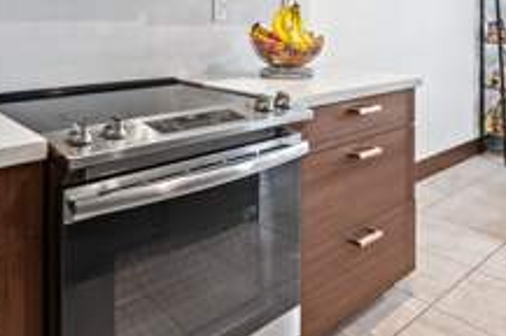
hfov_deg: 58.4
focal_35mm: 31
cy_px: 54
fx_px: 435
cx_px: 152
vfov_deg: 40.0
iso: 200
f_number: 8
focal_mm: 14
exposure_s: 2.5
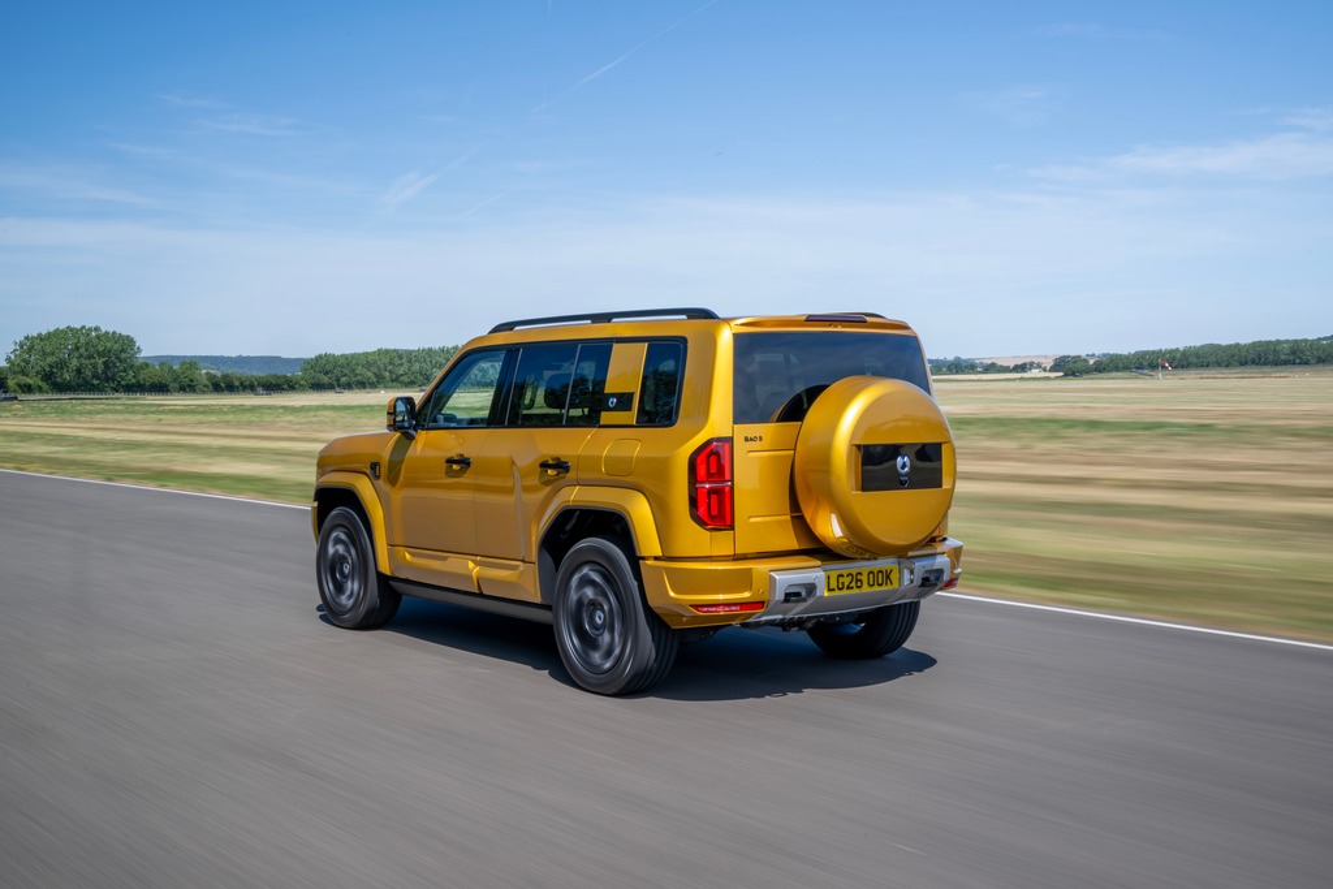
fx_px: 1555
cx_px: 666
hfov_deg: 46.4
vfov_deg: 31.9
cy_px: 444
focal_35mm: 42
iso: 125
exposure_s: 1/25
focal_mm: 42
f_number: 18
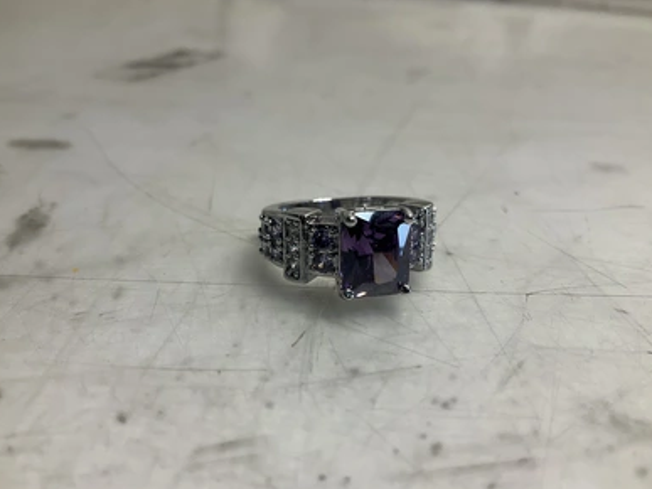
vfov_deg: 46.8
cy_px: 251
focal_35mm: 30
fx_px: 565
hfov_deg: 60.0
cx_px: 325
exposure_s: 1/120
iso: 50
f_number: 1.8
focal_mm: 3
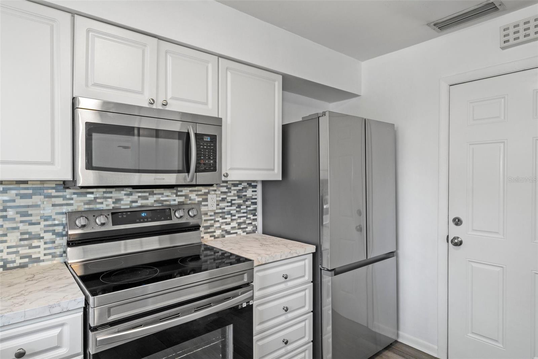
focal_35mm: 20
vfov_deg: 61.9
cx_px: 269
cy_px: 180
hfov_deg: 84.0
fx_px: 299
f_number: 9
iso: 320
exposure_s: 2.5
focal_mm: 20
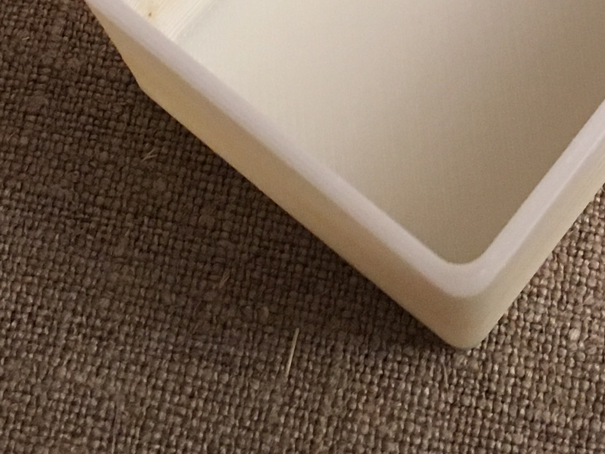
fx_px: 1765
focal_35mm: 101
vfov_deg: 13.6
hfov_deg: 19.3
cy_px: -279
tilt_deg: -60.3
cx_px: 447
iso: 160
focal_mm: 4.15
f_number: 2.2
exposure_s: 1/33
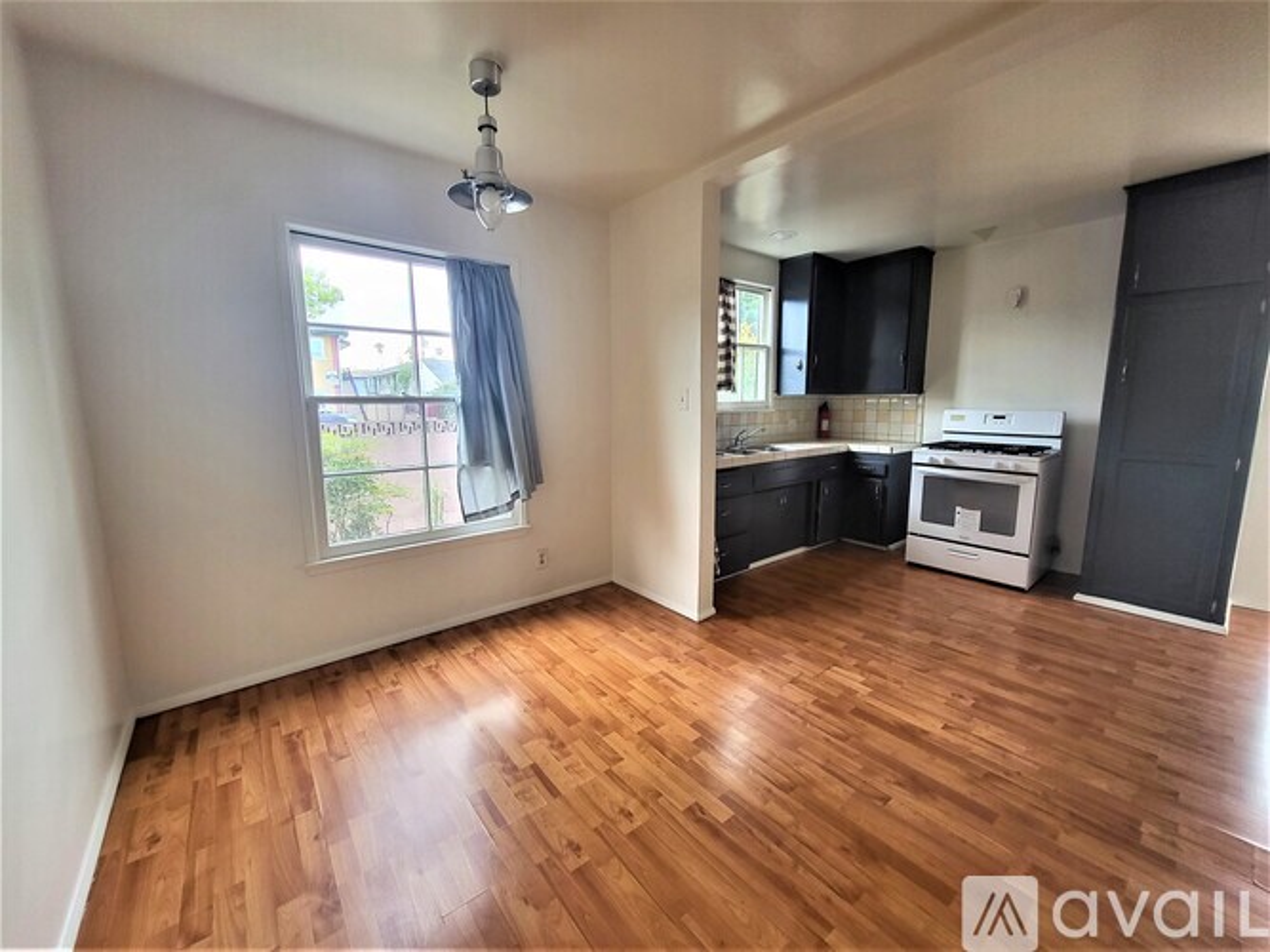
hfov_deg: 106.2
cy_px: 476
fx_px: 477
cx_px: 635
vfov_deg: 89.9
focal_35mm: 13
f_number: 2.2
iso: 125
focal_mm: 1.74
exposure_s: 1/60
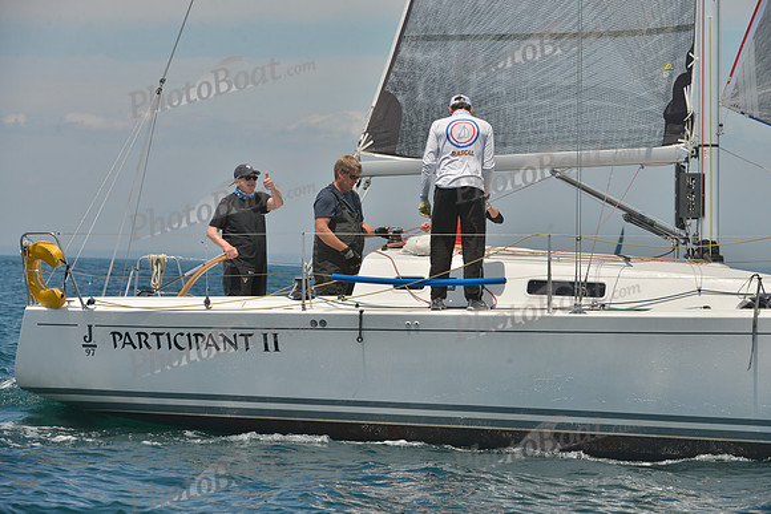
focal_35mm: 200
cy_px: 257
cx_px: 386
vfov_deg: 6.9
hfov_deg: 10.3
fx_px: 4284
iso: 280
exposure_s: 1/800
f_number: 10
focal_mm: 200
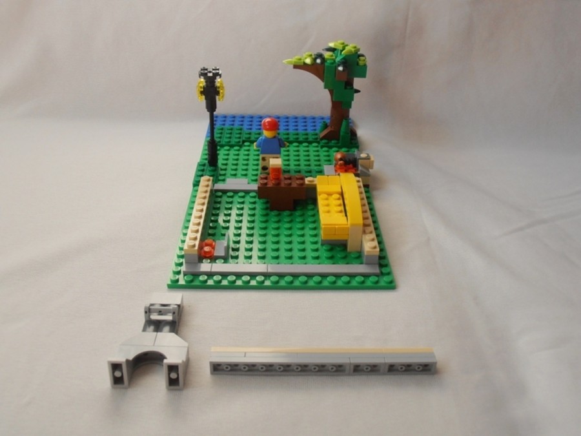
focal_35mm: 37
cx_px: 290
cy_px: 218
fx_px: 621
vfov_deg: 38.7
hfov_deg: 50.1
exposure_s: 1/80
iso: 80
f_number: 3.9
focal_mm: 6.61
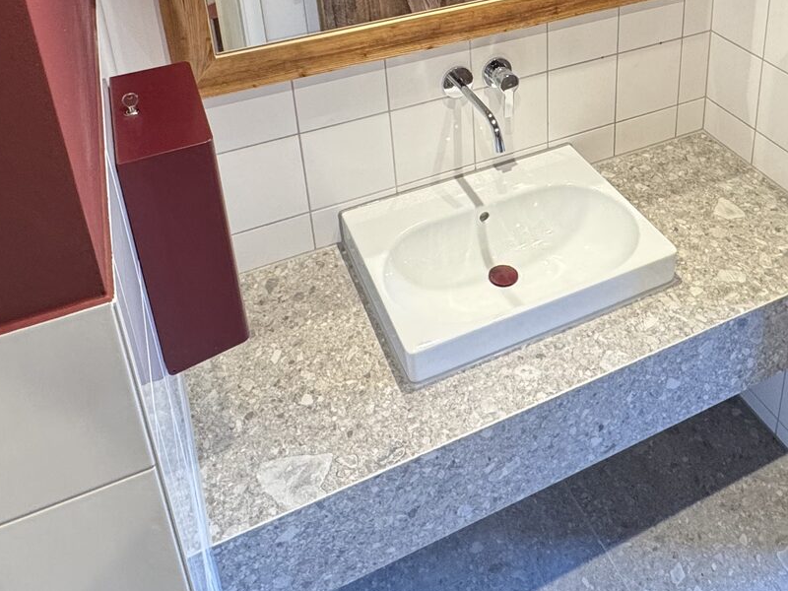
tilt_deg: -22.5
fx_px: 797
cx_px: 497
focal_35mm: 35
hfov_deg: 52.0
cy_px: -4
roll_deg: +2.3
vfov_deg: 36.5
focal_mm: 2.22
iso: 250
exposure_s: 1/100
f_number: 2.2
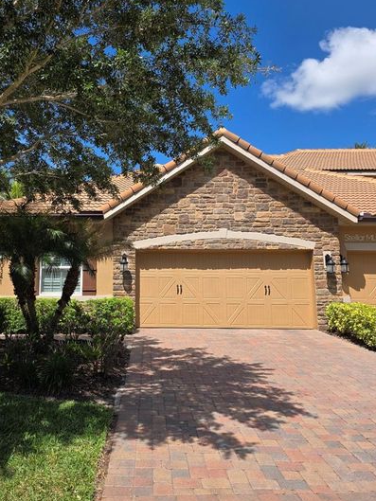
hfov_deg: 47.9
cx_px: 145
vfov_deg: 61.6
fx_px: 420
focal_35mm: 29
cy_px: 237
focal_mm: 6.3
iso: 80
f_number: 1.7
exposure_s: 1/4766
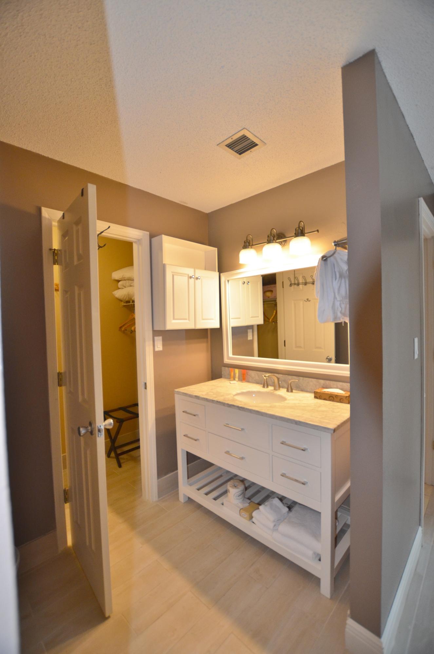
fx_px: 313
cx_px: 217
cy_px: 327
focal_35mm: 17
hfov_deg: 69.4
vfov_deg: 92.6
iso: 400
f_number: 3.5
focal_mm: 11.5
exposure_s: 1/100
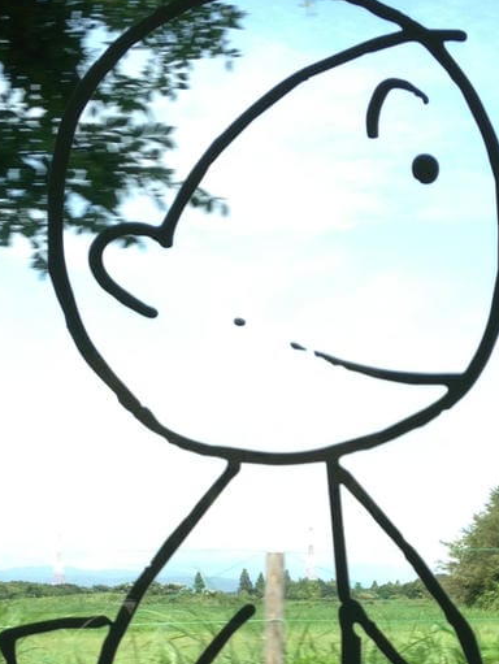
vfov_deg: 22.5
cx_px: 299
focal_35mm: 86
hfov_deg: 17.2
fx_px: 1651
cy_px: 519
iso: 50
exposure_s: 1/583
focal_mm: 4.13
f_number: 2.4
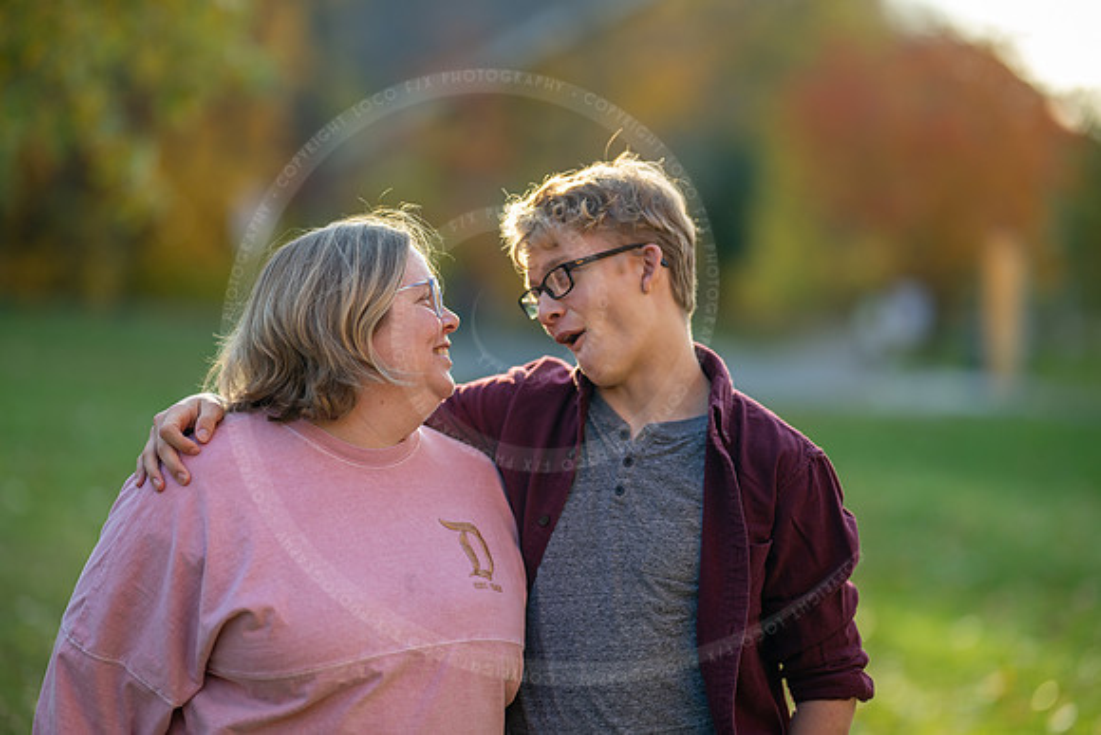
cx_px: 550
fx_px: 2600
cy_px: 368
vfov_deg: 16.1
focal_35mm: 85
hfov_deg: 23.9
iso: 80
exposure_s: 1/800
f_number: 1.2
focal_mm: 85
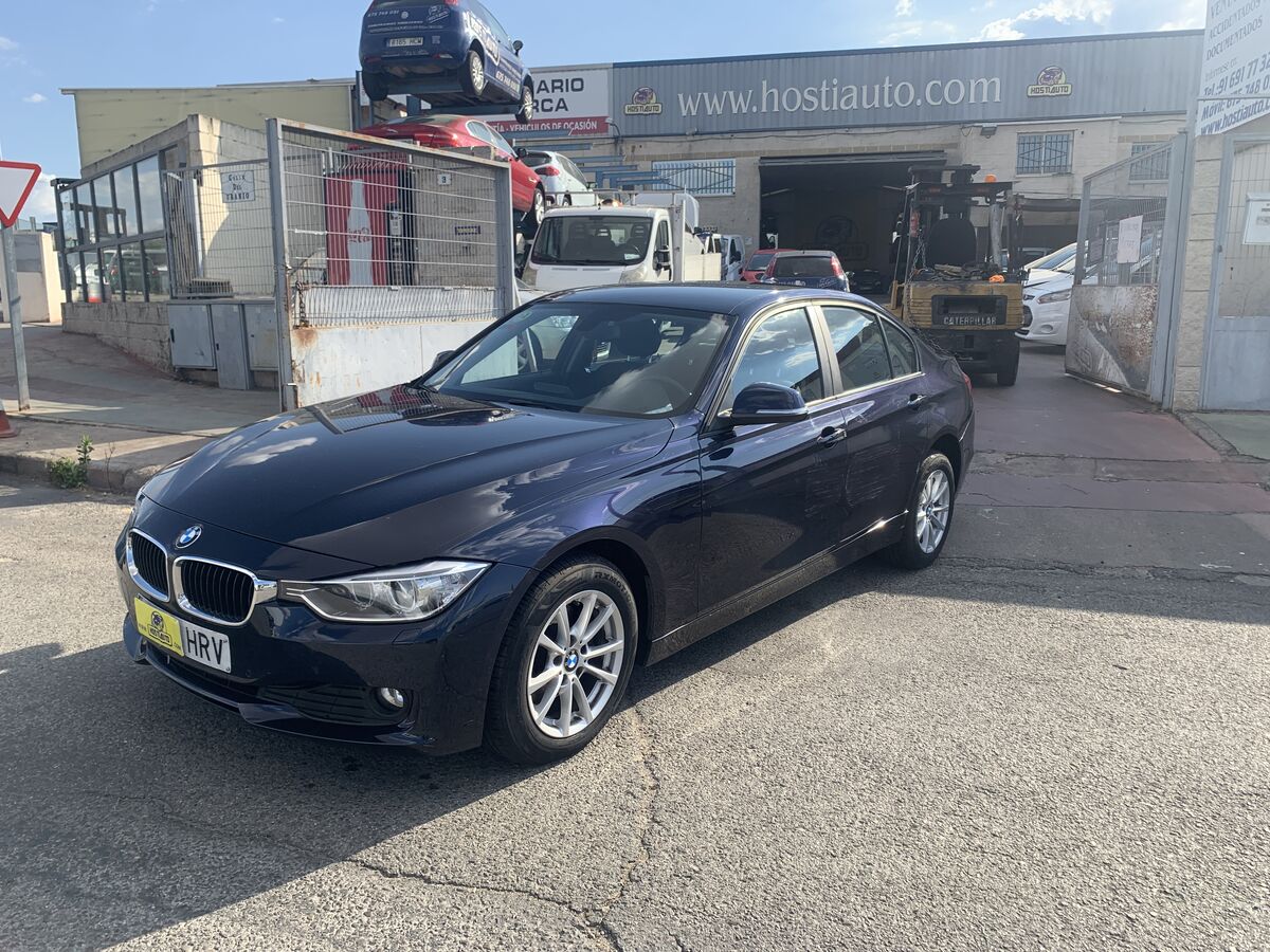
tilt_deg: -9.5
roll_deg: -0.4
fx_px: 954
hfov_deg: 67.3
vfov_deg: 53.1
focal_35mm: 26
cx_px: 635
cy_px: 476
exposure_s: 1/1250
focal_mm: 4.25
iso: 25
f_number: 1.8
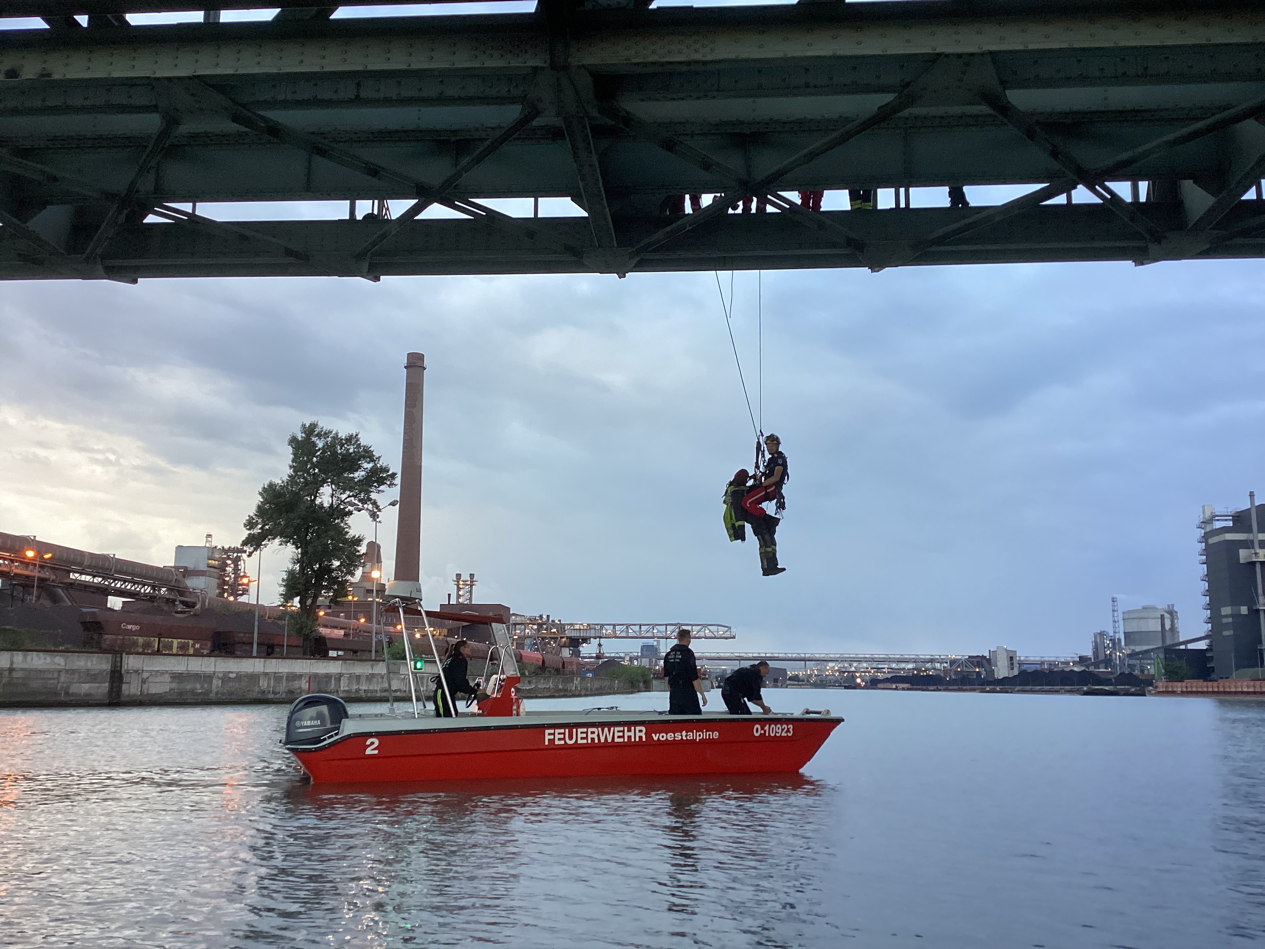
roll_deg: -0.3
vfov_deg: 45.4
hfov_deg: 58.4
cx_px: 632
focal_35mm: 31
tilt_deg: +9.6
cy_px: 474
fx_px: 1133
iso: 100
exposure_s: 1/60
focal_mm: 3.3
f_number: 2.4
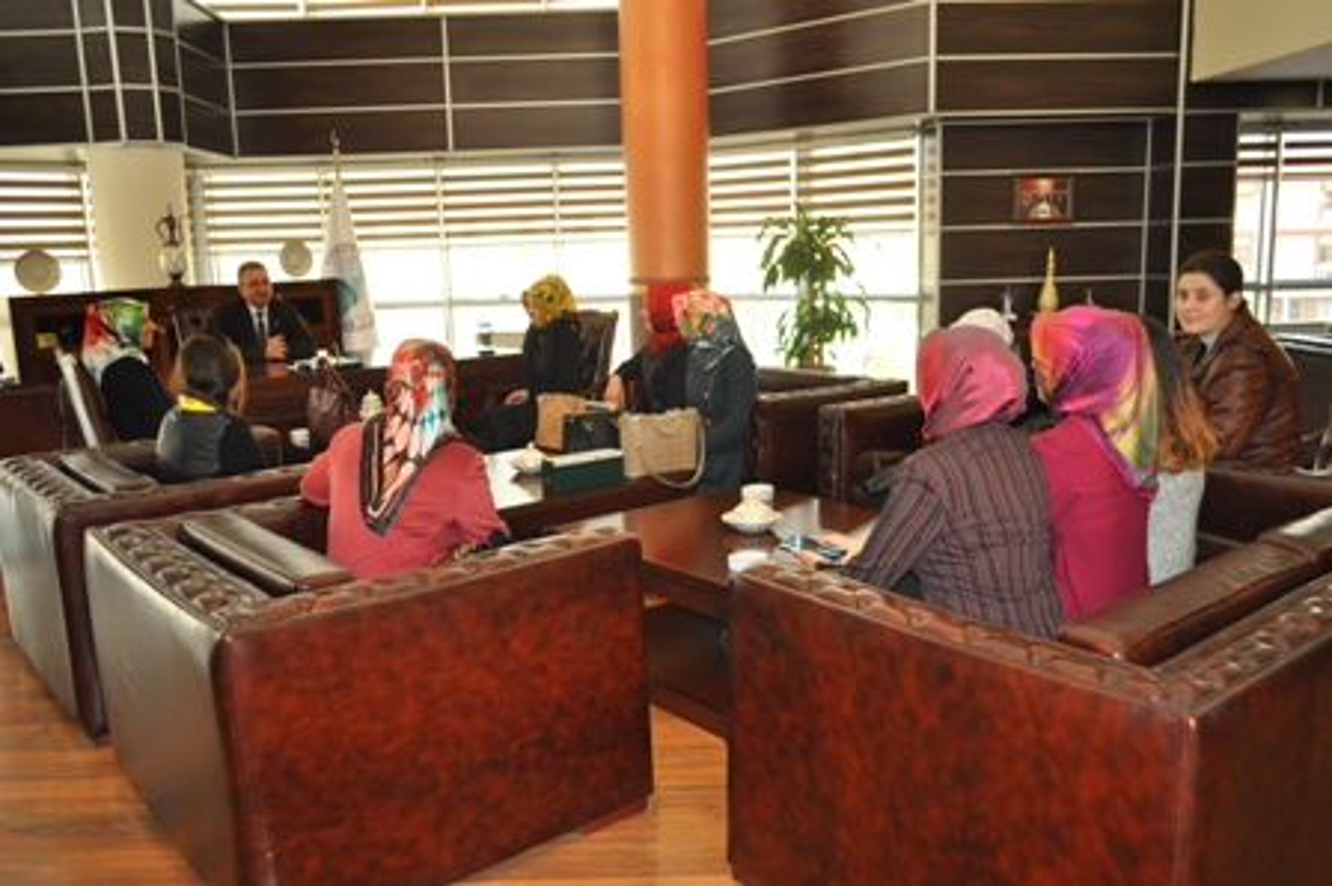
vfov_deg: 43.5
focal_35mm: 30
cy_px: 443
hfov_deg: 62.0
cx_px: 666
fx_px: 1109
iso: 800
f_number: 3.8
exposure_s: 1/60
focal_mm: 20
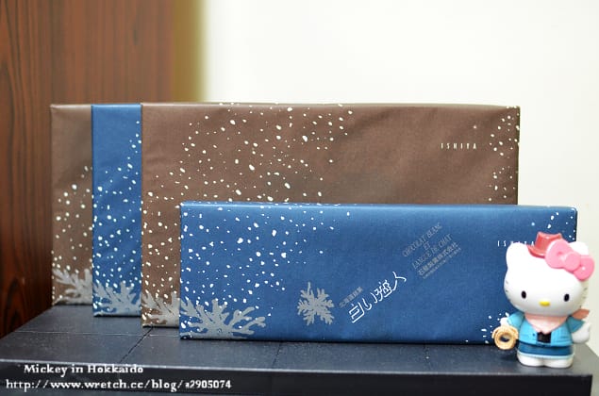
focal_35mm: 52
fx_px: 871
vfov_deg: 25.6
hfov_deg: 37.9
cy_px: 198
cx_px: 300
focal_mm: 35
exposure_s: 1/30
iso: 1250
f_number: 2.8
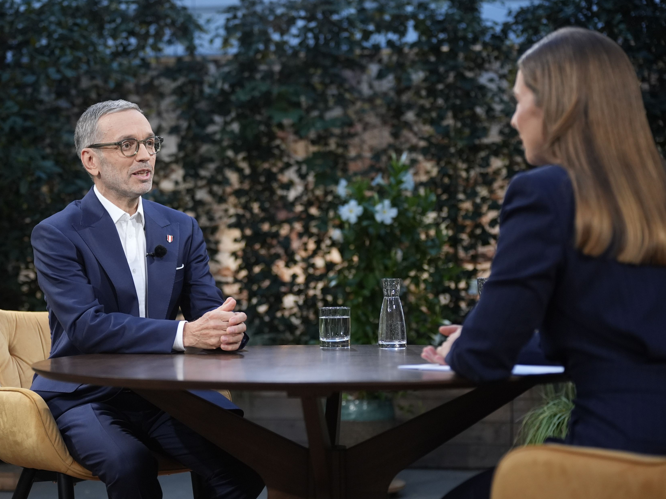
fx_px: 1231
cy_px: 241
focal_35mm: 64
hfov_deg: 30.2
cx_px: 270
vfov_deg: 22.9
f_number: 2.2
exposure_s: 1/500
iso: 2000
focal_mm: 55
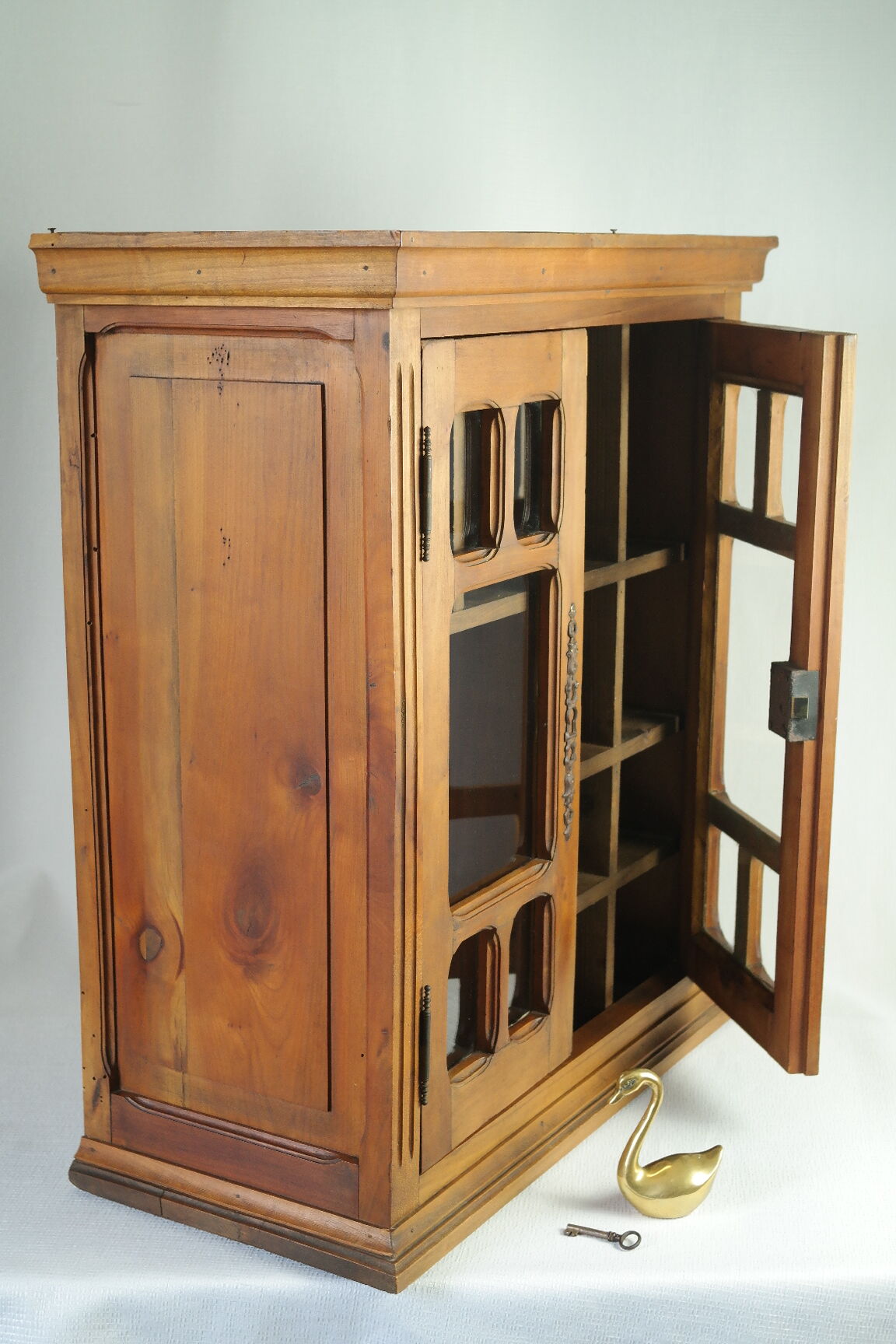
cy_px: 672
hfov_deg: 25.5
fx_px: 1979
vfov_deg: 37.5
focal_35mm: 53
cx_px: 448
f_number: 6.3
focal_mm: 35
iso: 800
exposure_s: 1/30
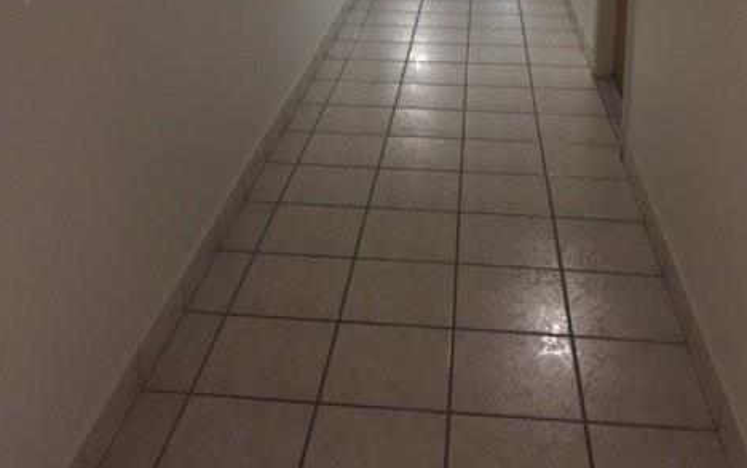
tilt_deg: -15.8
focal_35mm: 42
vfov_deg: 28.4
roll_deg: -0.5
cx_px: 380
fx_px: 855
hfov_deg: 47.2
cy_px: -16
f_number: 2.2
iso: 200
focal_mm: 4.15
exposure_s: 1/30
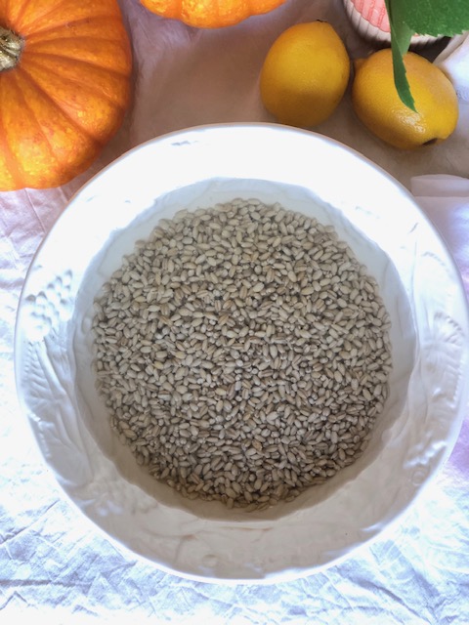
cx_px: 234
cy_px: 312
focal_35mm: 57
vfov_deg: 33.8
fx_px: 1030
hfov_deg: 25.7
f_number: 2.8
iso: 160
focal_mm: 6.6
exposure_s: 1/30
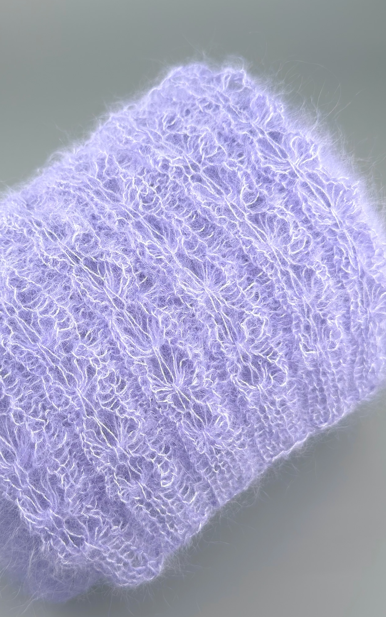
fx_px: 438
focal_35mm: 26
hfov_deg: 47.3
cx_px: 154
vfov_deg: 70.4
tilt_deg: -46.5
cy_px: 306
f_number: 1.78
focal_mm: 6.76
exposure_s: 1/868
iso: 64
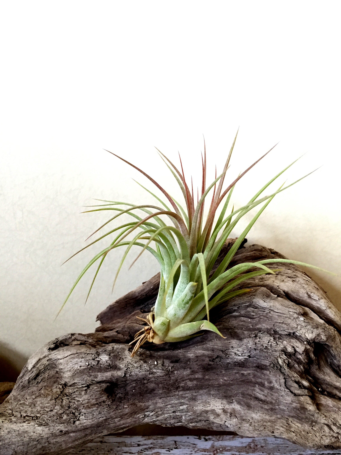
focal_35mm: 29
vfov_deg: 61.7
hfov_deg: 48.2
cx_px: 170
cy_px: 228
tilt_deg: -16.7
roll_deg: -1.0
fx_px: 381
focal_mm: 4.15
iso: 200
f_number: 2.2
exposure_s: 1/30
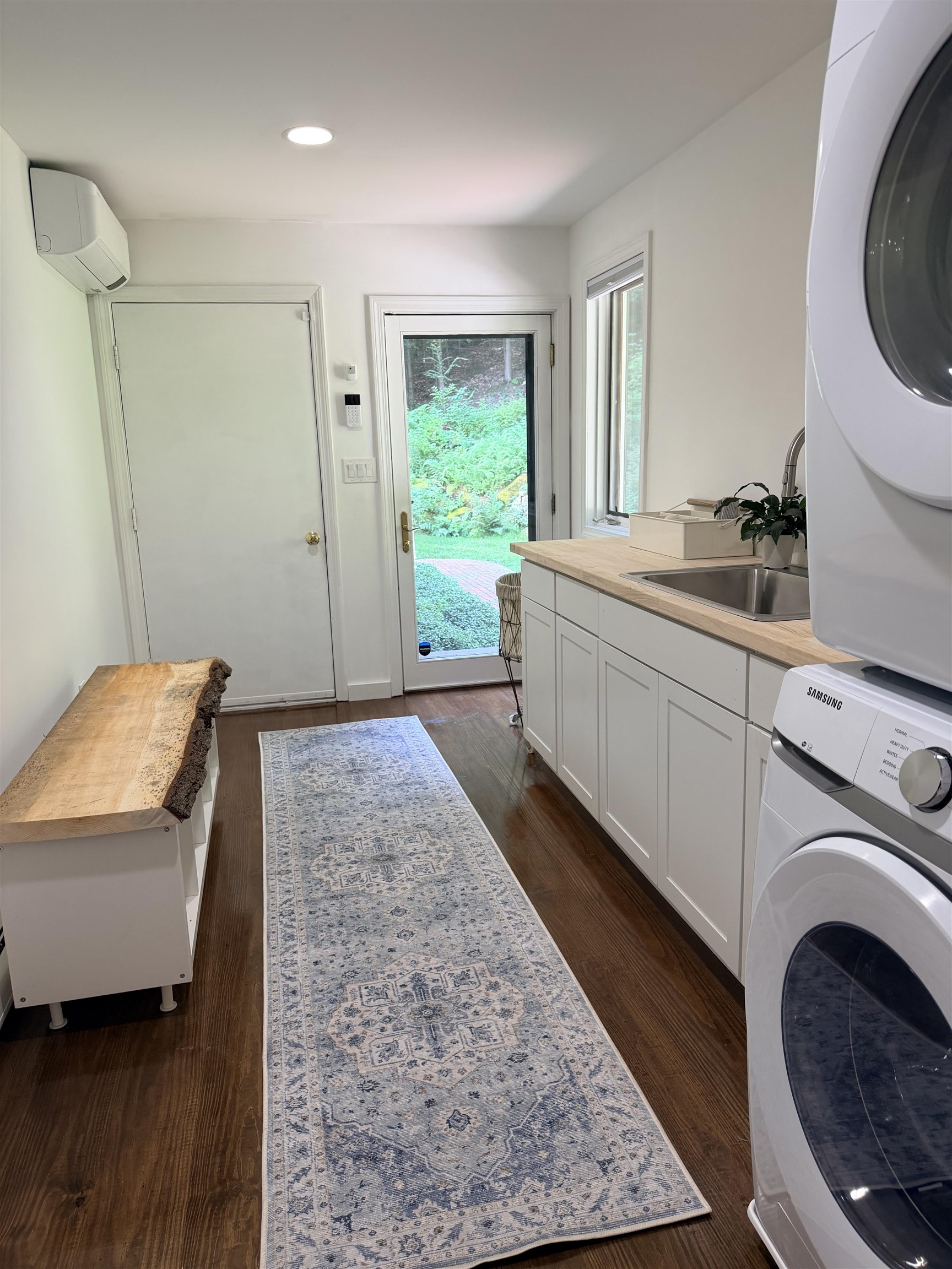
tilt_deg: -11.8
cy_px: 634
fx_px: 880
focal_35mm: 24
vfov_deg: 71.6
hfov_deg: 56.8
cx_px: 476
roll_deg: +1.6
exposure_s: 1/120
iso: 160
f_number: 1.78
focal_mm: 6.76
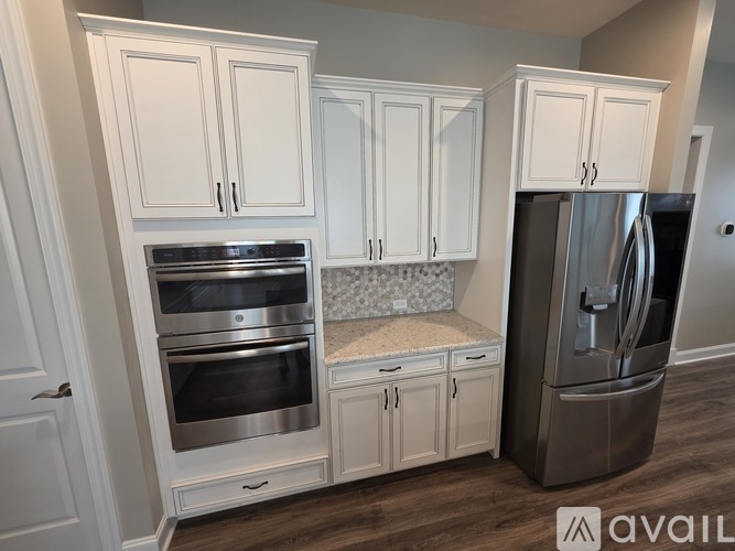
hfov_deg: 106.2
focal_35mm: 13
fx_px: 276
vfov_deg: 89.9
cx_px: 368
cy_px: 276
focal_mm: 2.2
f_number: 1.9
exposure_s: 1/60
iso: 160
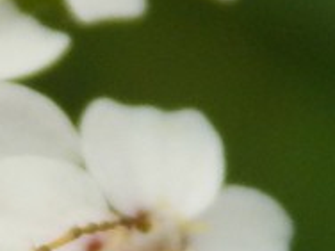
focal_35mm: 471
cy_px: 324
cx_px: -267
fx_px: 4558
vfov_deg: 3.2
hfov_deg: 4.2
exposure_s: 1/320
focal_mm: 18.7
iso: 125
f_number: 4.5
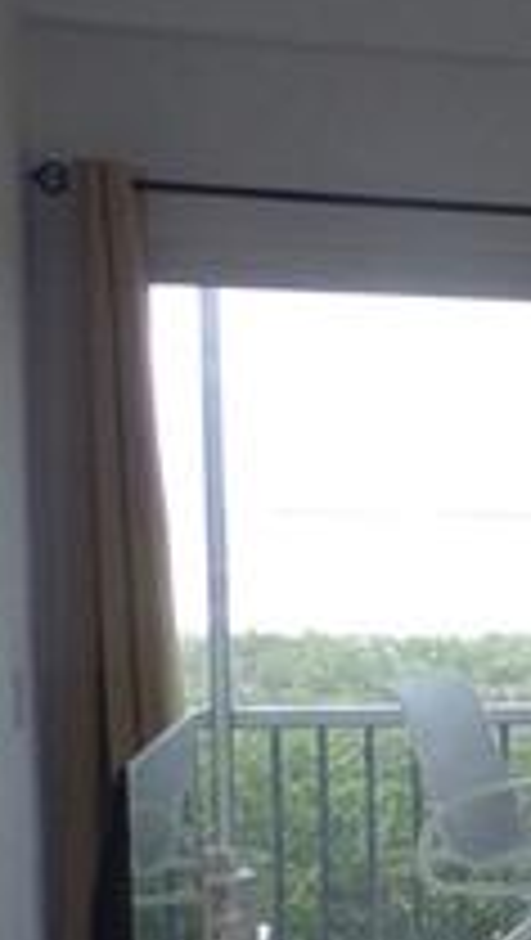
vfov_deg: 16.6
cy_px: 760
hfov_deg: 7.5
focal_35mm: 128
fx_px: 3195
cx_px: 1912
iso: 80
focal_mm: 4.3
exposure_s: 1/50
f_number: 4.3
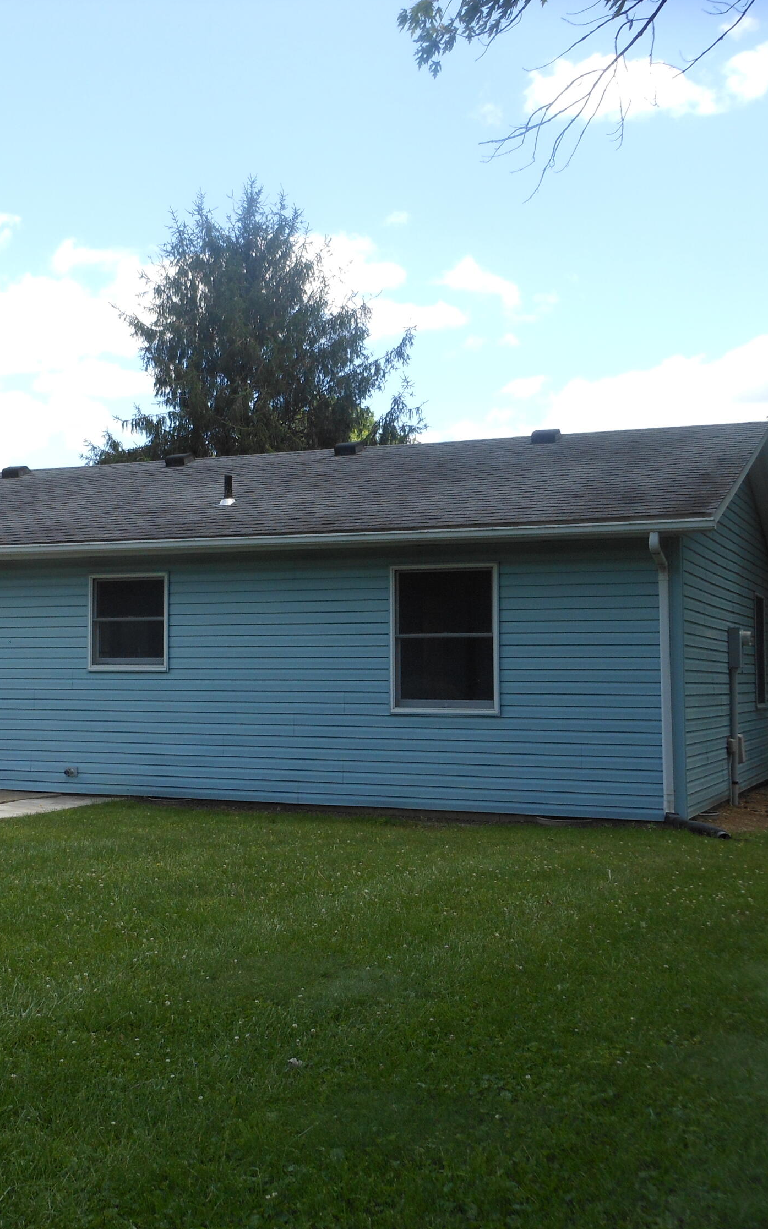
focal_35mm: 47
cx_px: 189
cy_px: 611
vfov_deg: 42.7
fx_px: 1574
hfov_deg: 27.0
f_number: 4
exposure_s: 1/320
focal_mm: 5.9
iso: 80
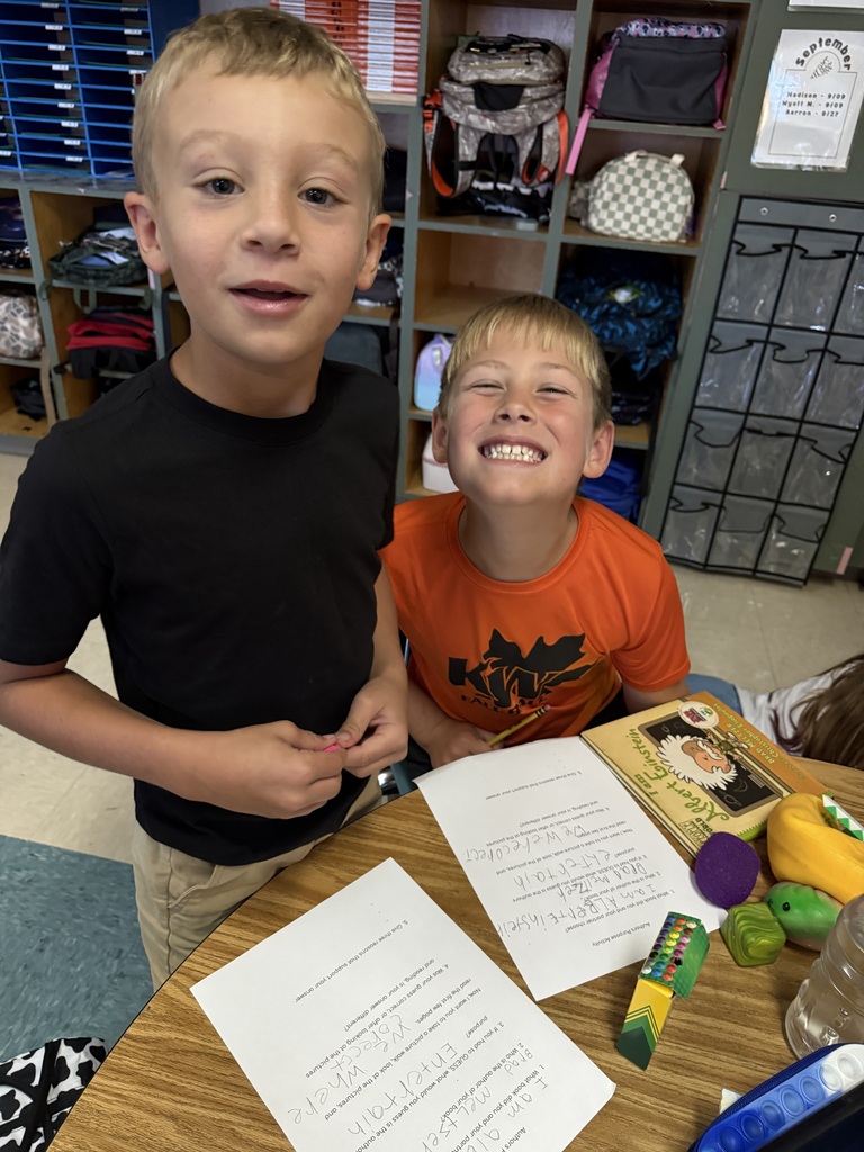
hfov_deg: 56.8
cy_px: 576
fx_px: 799
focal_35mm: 24
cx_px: 432
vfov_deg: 71.6
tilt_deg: -30.8
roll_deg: -5.1
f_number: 1.78
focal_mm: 6.76
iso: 640
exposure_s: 1/40
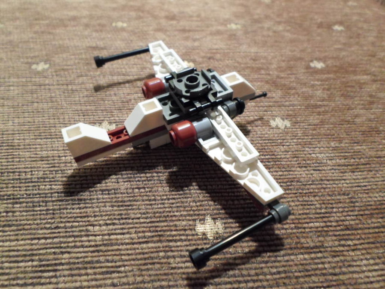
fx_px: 278
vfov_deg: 54.9
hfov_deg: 69.4
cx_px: 192
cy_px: 144
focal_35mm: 25
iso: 400
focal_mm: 4.5
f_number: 2.5
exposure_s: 1/20
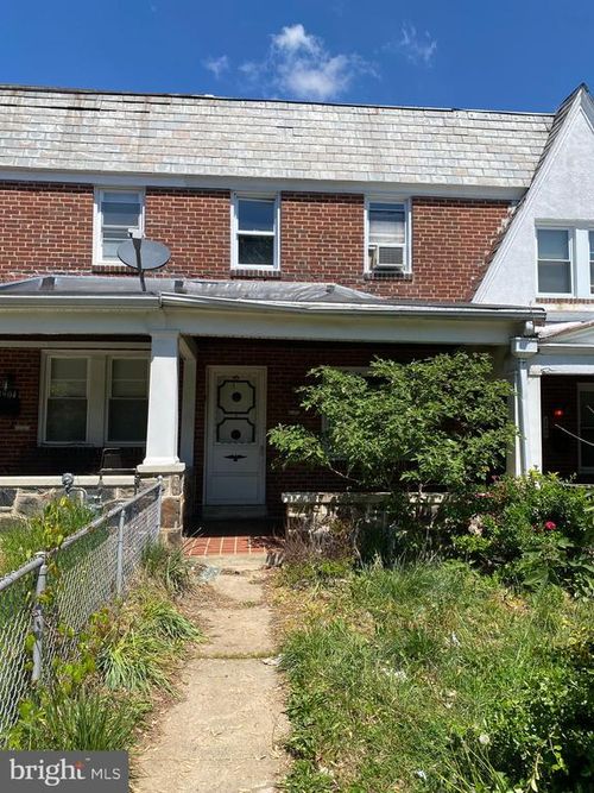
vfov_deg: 67.3
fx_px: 595
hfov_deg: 53.0
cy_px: 396
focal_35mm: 26
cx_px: 297
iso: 32
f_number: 1.8
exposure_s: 1/2571
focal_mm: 4.25
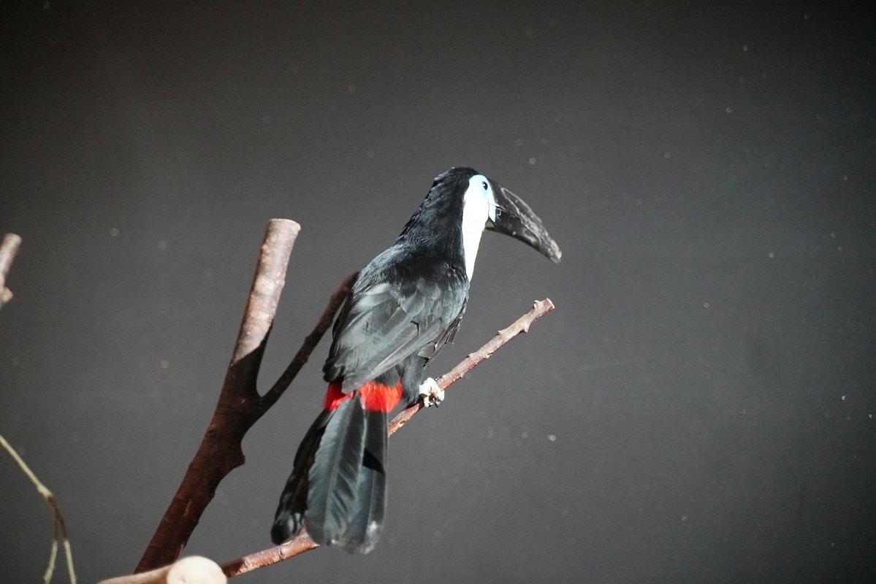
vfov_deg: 18.2
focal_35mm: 75
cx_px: 438
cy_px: 292
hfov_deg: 27.0
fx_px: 1825
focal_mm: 75
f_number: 2.8
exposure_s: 1/60
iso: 12800
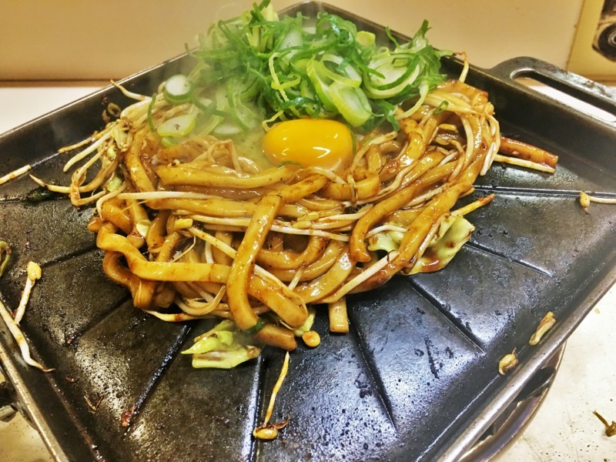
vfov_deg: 48.2
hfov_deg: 61.7
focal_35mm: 29
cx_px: 308
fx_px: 516
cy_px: 231
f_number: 2.2
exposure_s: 1/15
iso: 64
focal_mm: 4.15
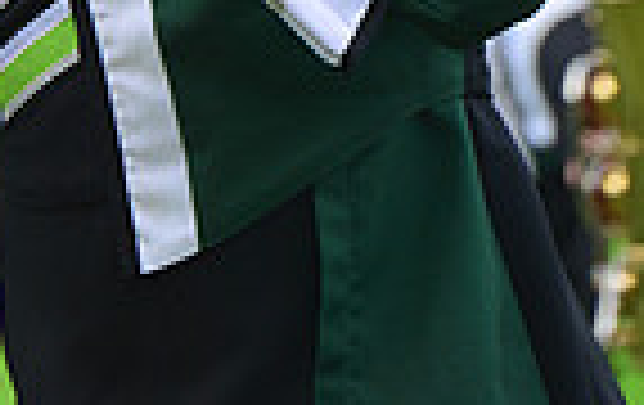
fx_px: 17973
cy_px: -441
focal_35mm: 1022
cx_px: 178
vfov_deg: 1.3
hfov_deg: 2.1
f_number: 5.6
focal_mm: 320
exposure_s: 1/500
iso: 200
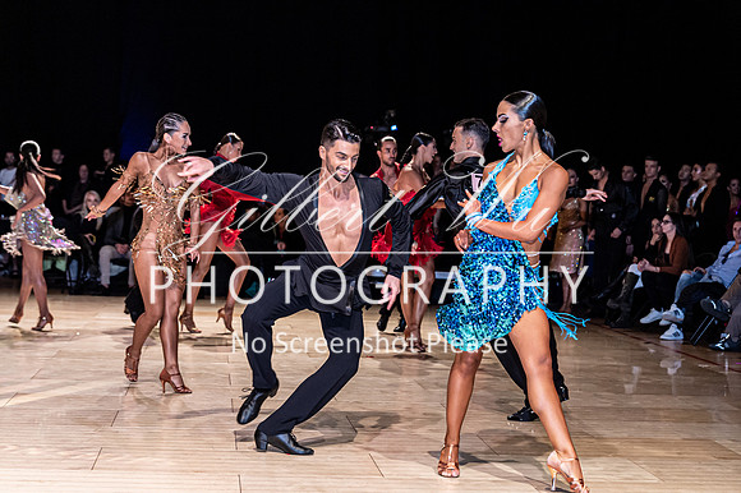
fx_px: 1481
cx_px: 370
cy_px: 246
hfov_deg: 28.1
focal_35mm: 72
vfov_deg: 18.9
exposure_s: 1/400
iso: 3200
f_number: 4
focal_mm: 72
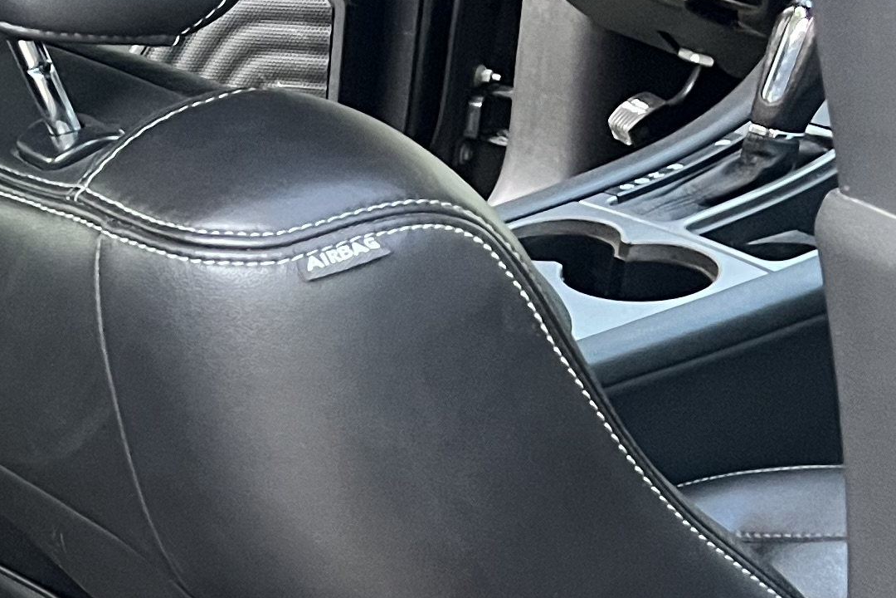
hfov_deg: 17.8
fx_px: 2514
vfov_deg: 13.0
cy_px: 811
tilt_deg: -29.8
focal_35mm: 101
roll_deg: +7.1
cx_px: -504
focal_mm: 5.1
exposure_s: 1/60
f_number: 1.6
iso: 500
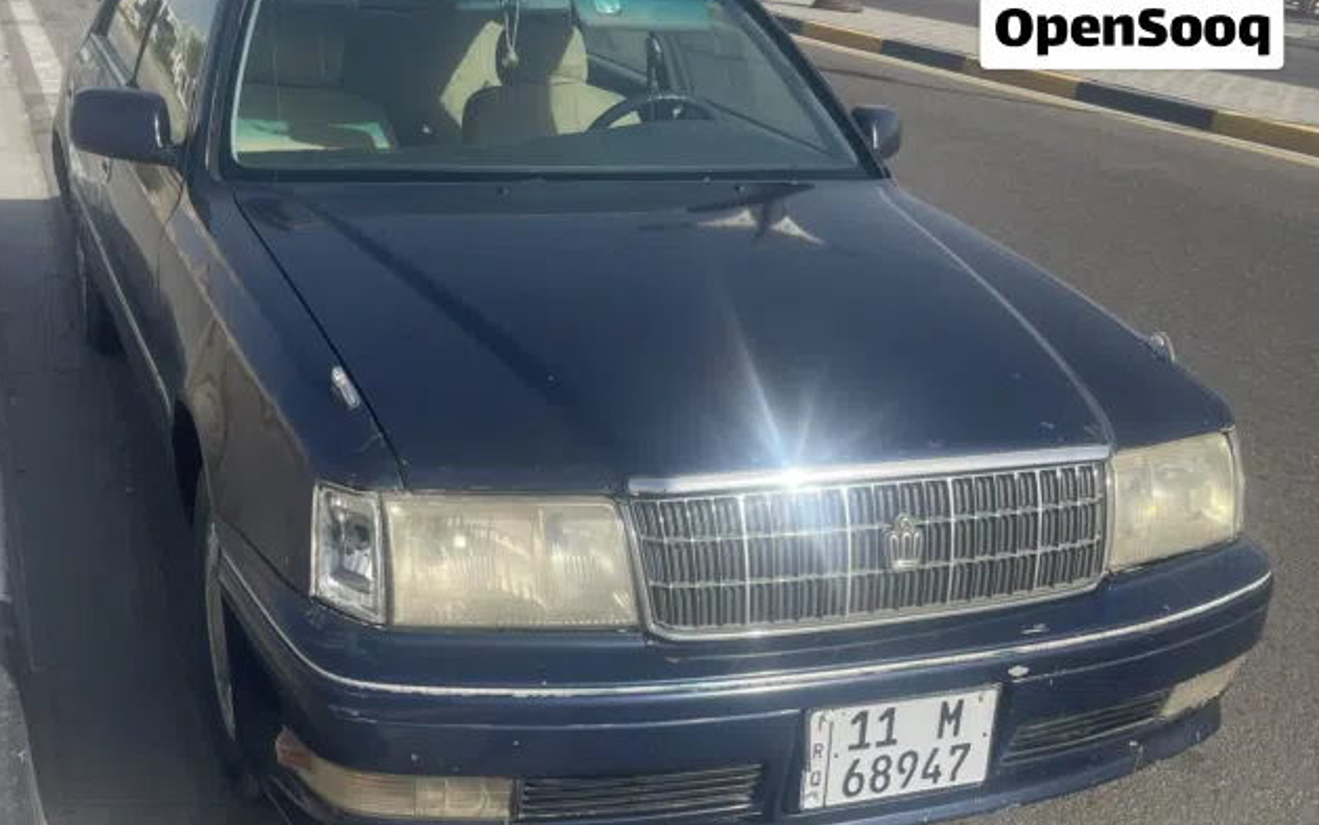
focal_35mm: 27
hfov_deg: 68.4
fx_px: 971
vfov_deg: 46.0
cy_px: 372
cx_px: 664
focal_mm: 5.1
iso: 32
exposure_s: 1/3165
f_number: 1.6
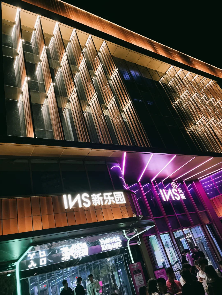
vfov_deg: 67.3
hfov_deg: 53.1
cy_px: 148
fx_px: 222
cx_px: 111
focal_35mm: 26
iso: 626
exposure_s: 1/34
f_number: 1.6
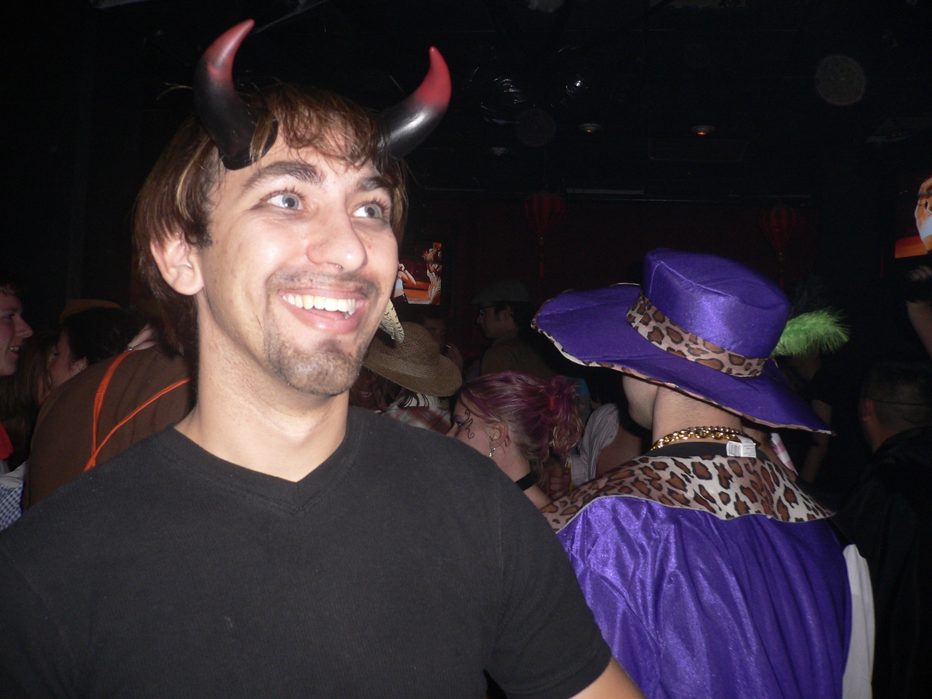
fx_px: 942
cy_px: 350
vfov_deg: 40.7
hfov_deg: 52.6
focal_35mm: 35
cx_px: 466
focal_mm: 5.8
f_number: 2.8
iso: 100
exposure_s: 1/60
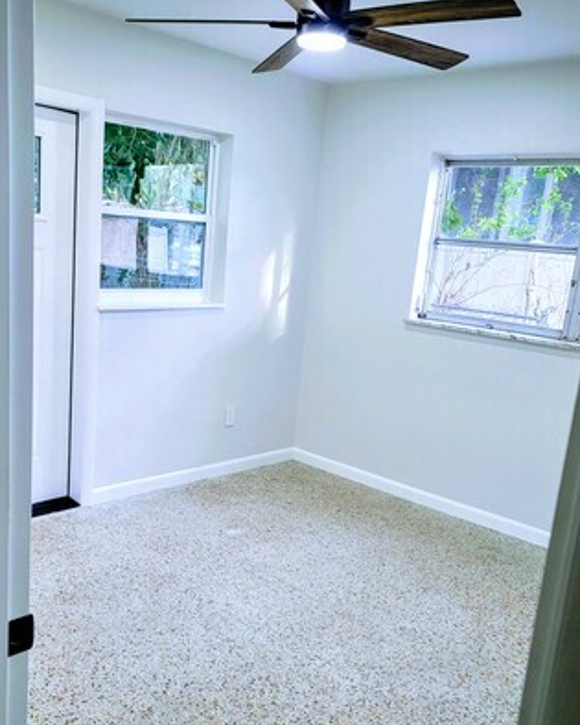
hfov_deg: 47.0
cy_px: 421
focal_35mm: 31
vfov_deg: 56.9
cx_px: 264
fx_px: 665
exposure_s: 1/120
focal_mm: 7
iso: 200
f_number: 1.8
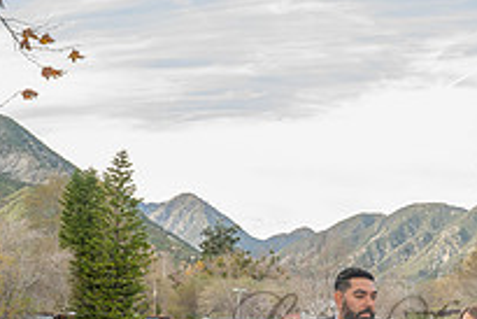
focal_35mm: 68
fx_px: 902
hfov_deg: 28.8
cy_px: 334
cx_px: 398
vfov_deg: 19.4
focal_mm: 24
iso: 200
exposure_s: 1/125
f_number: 5.6
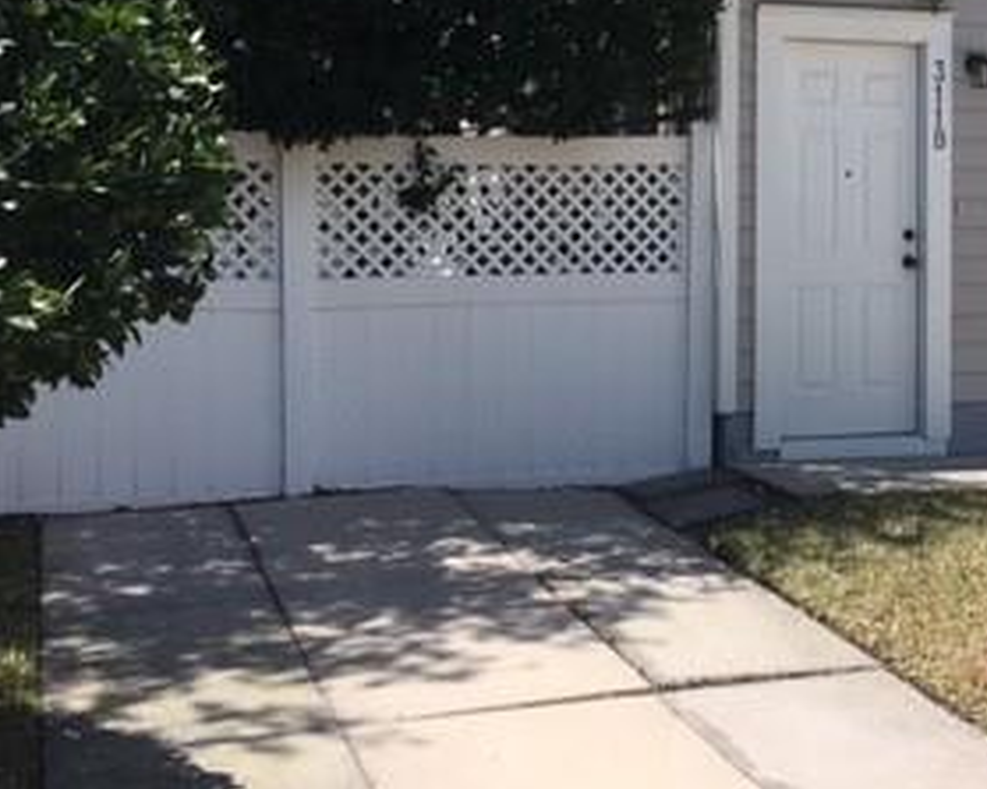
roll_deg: -0.4
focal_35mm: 65
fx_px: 1898
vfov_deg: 23.2
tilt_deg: +1.2
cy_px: 173
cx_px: 874
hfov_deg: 28.1
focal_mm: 4.15
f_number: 2.2
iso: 25
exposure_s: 1/1832
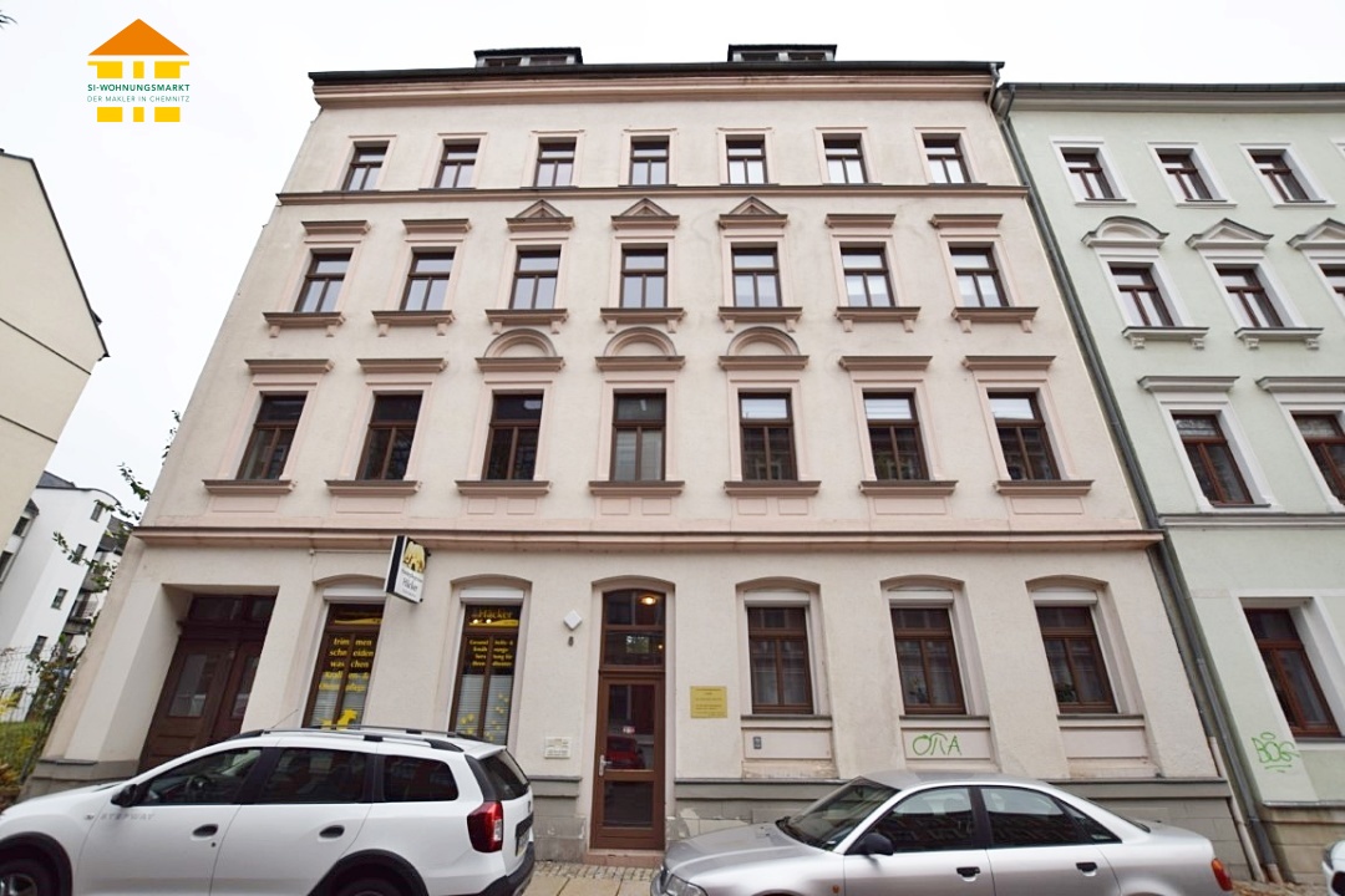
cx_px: 672
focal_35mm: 15
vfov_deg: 77.3
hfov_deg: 100.4
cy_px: 448
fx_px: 560
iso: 100
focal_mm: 10
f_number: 6.3
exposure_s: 1/160
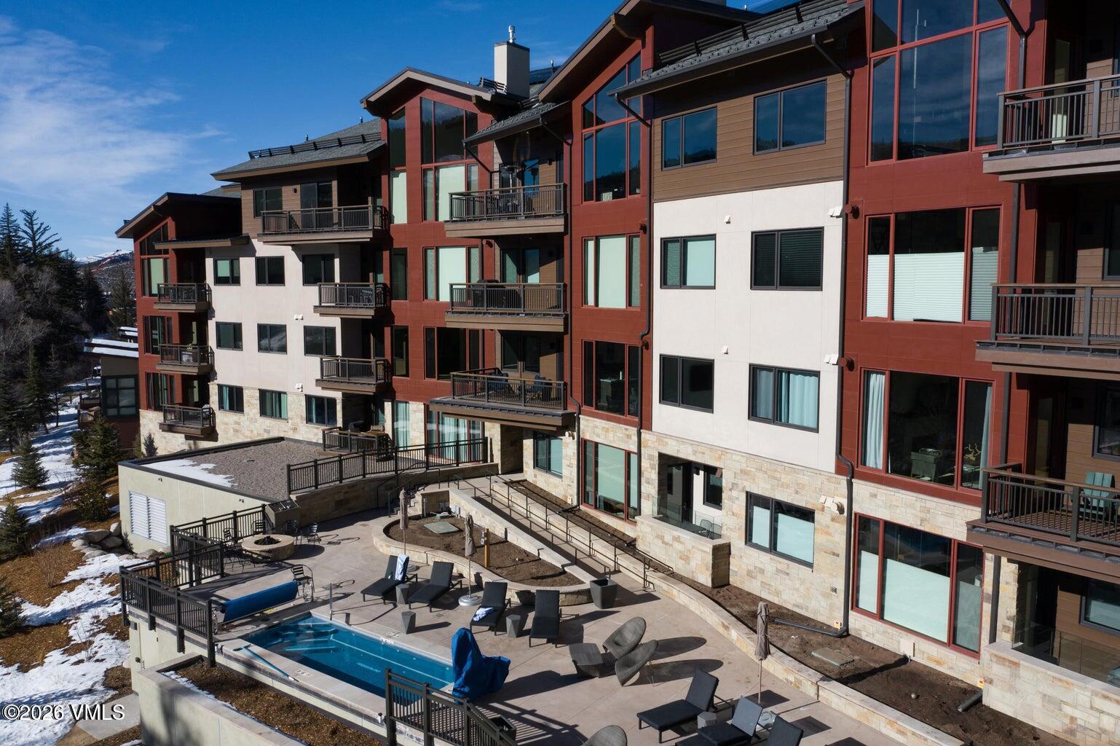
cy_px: 373
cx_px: 560
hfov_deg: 65.5
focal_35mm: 28
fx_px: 871
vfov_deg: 46.4
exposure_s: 1/1000
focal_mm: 10.26
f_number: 5.6
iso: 100
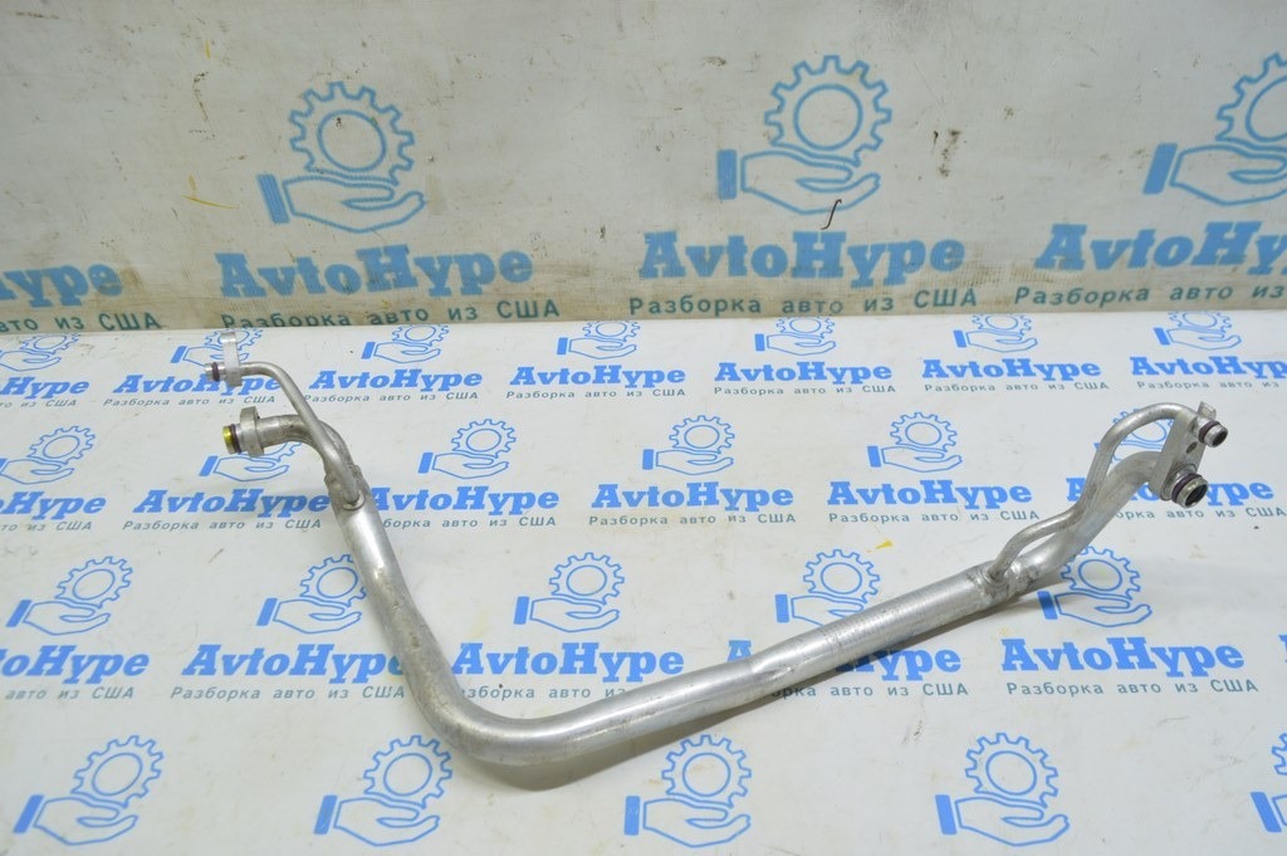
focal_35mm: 27
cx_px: 644
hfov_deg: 67.4
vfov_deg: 47.9
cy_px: 428
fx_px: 964
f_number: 5.6
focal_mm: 18
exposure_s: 1/20
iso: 400
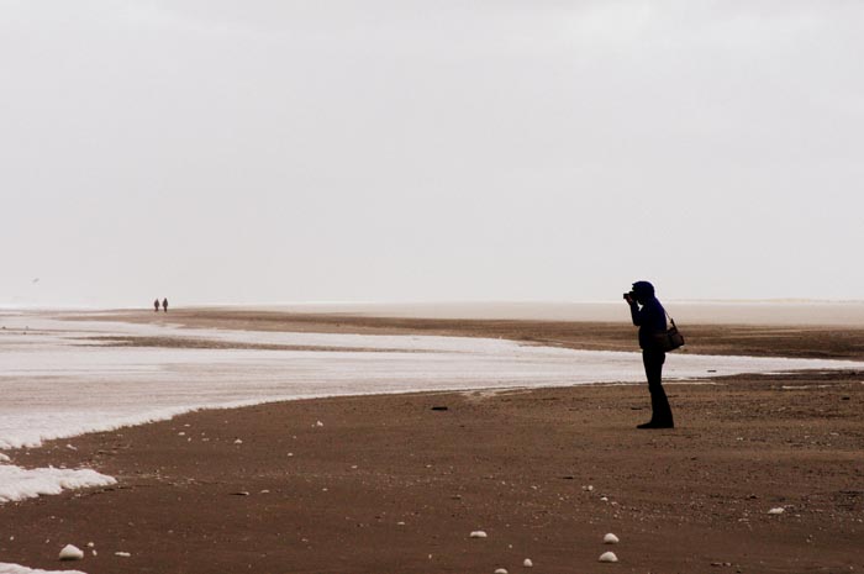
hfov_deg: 6.9
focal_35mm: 300
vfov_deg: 4.6
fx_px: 7192
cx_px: 432
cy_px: 287
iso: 400
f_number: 14
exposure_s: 1/400
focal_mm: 200
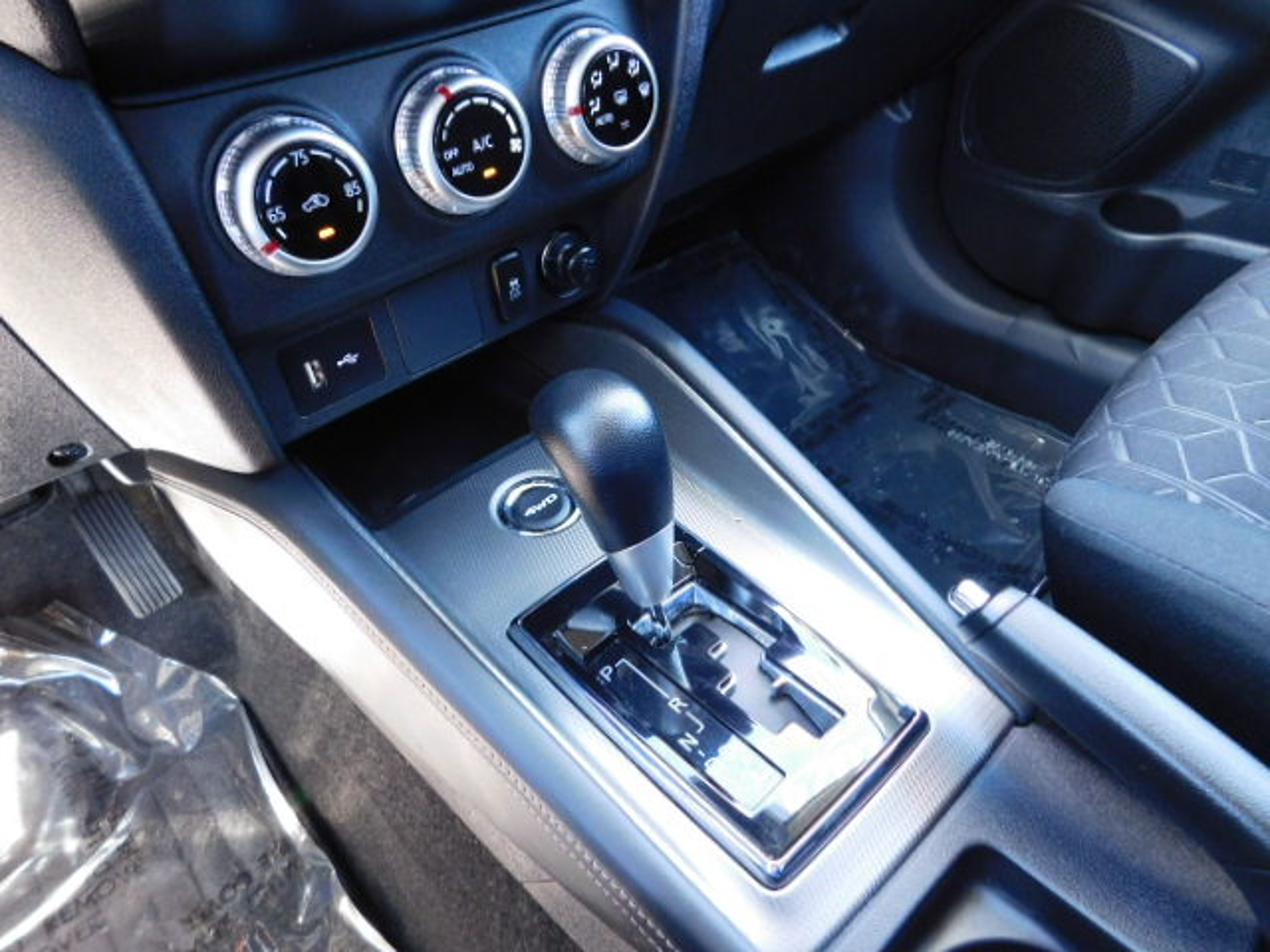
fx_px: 844
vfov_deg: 58.9
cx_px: 635
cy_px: 476
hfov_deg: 73.9
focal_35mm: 23
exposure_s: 1/25
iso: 400
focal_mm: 4
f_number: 3
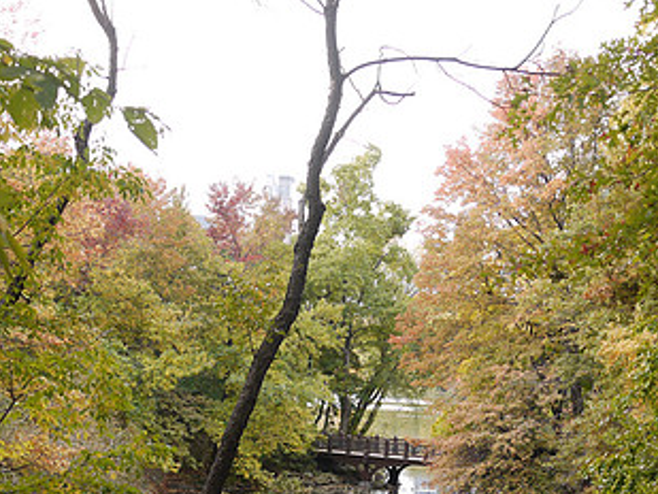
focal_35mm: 75
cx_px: 358
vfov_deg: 19.3
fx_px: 1426
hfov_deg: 26.0
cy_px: 442
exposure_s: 1/125
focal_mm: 20
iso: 100
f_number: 2.8
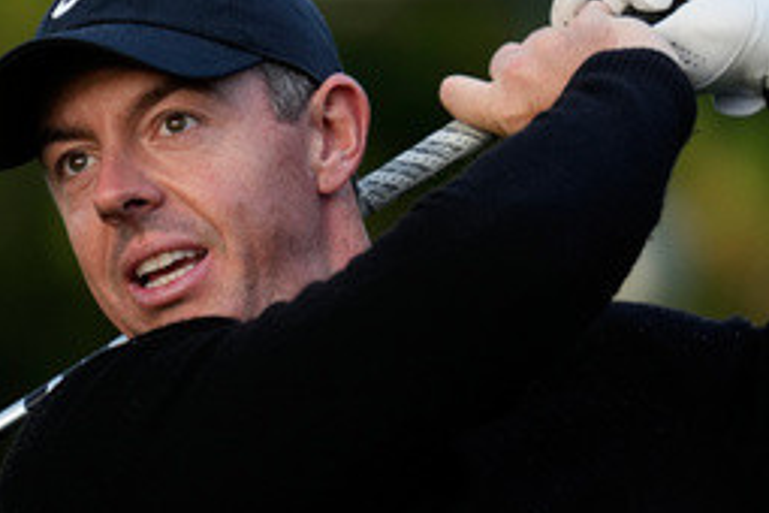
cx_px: 407
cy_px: 267
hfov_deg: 2.6
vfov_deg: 1.7
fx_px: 17152
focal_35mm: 803
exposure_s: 1/2000
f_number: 2.8
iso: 1600
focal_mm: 400
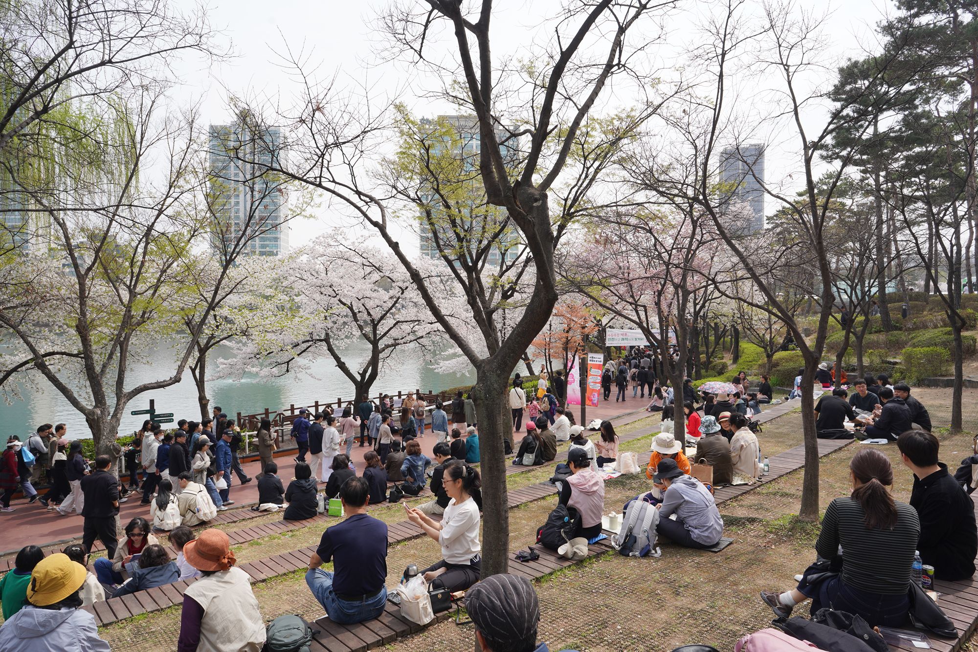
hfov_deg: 73.7
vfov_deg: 53.1
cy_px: 326
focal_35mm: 24
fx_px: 652
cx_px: 489
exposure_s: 1/100
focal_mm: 24
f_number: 11
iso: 100
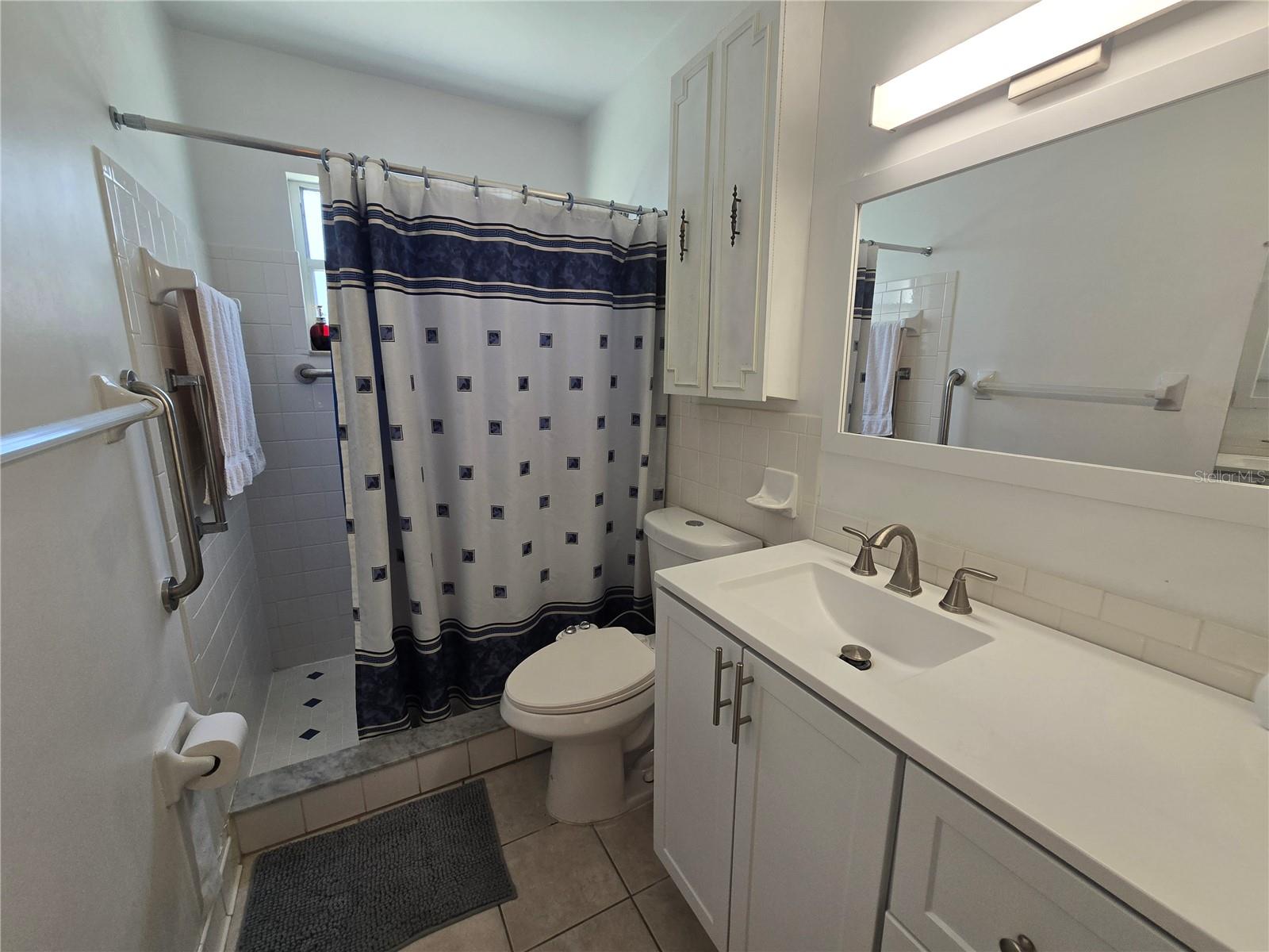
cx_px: 634
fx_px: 477
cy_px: 476
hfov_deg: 106.2
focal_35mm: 13
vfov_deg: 89.9
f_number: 2.2
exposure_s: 1/120
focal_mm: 2.2
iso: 64
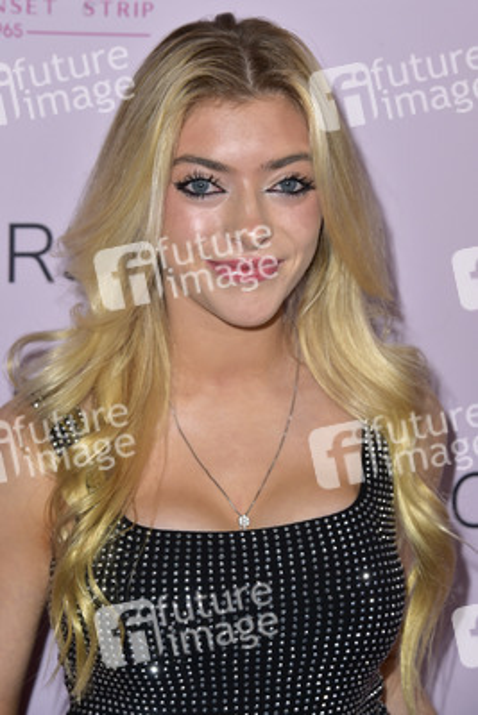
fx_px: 2428
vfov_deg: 16.8
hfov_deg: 11.2
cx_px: 239
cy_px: 358
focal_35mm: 122
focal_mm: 122
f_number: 7.1
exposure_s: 1/250
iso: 200
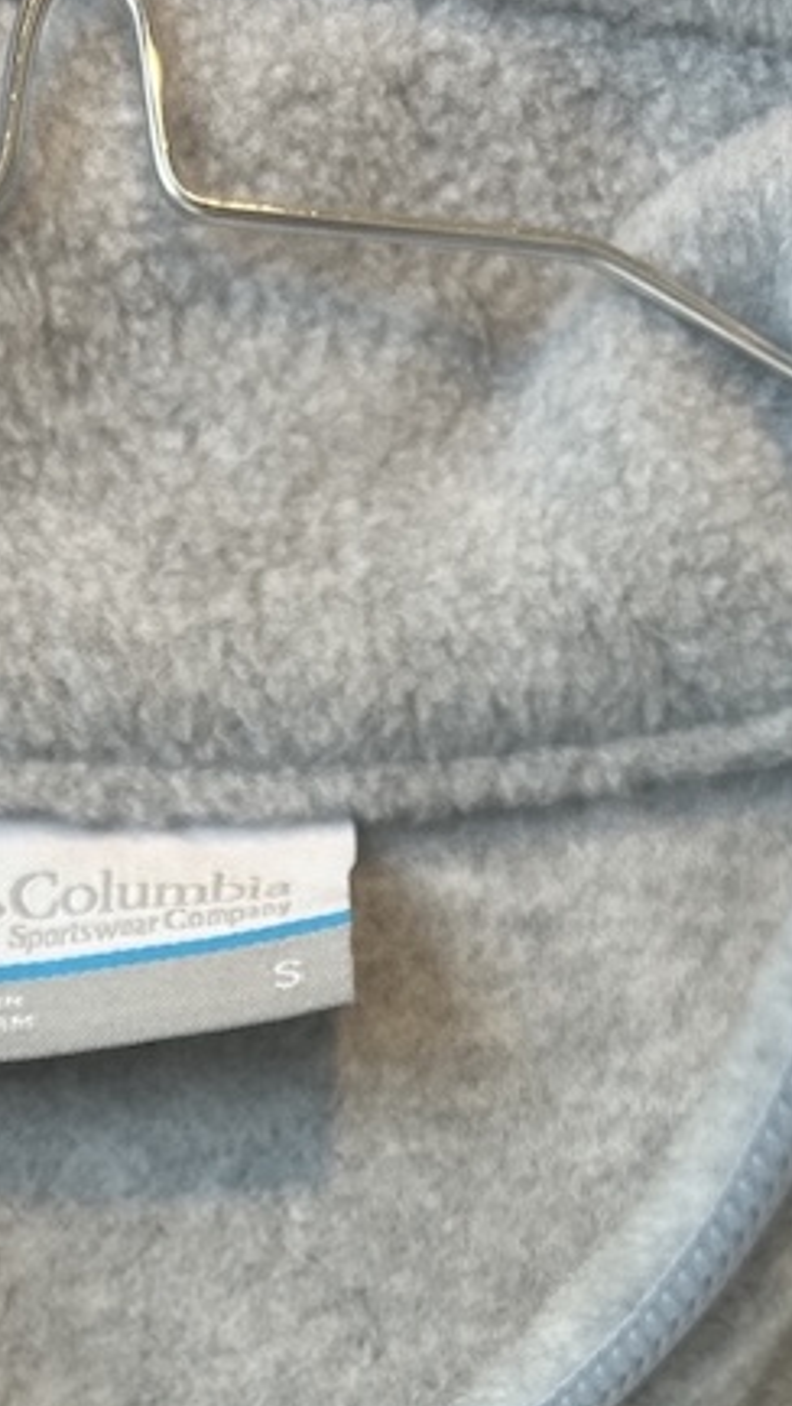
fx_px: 2274
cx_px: 253
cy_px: 1359
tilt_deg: -5.2
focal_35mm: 61
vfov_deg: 32.0
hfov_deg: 19.7
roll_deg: -0.7
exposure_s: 1/60
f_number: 1.5
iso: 200
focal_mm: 5.7
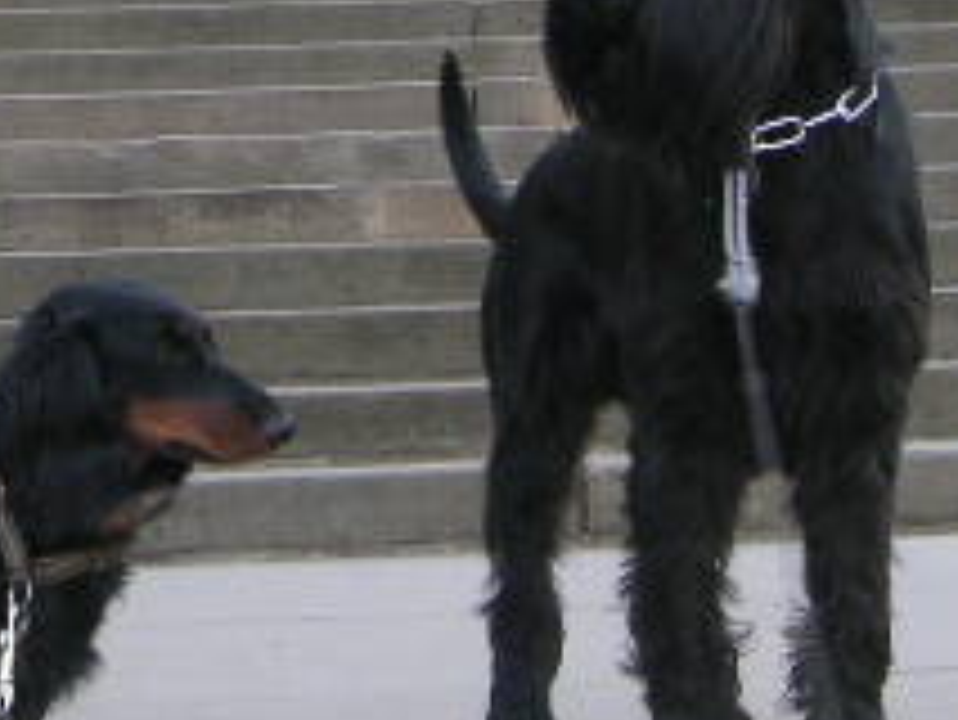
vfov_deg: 12.8
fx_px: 3157
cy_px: -18
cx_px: 157
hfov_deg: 17.1
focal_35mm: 114
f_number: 2.8
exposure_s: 1/45
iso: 80
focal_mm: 6
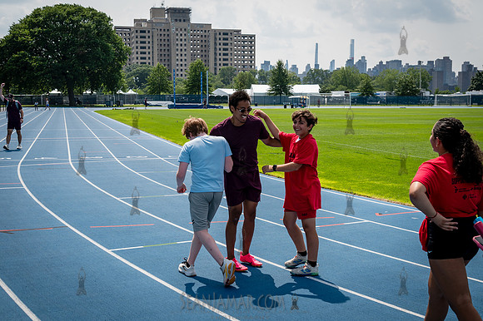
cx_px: 242
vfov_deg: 28.0
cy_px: 160
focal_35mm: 48
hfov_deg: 41.1
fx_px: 645
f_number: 5
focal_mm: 35
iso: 100
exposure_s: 1/1000
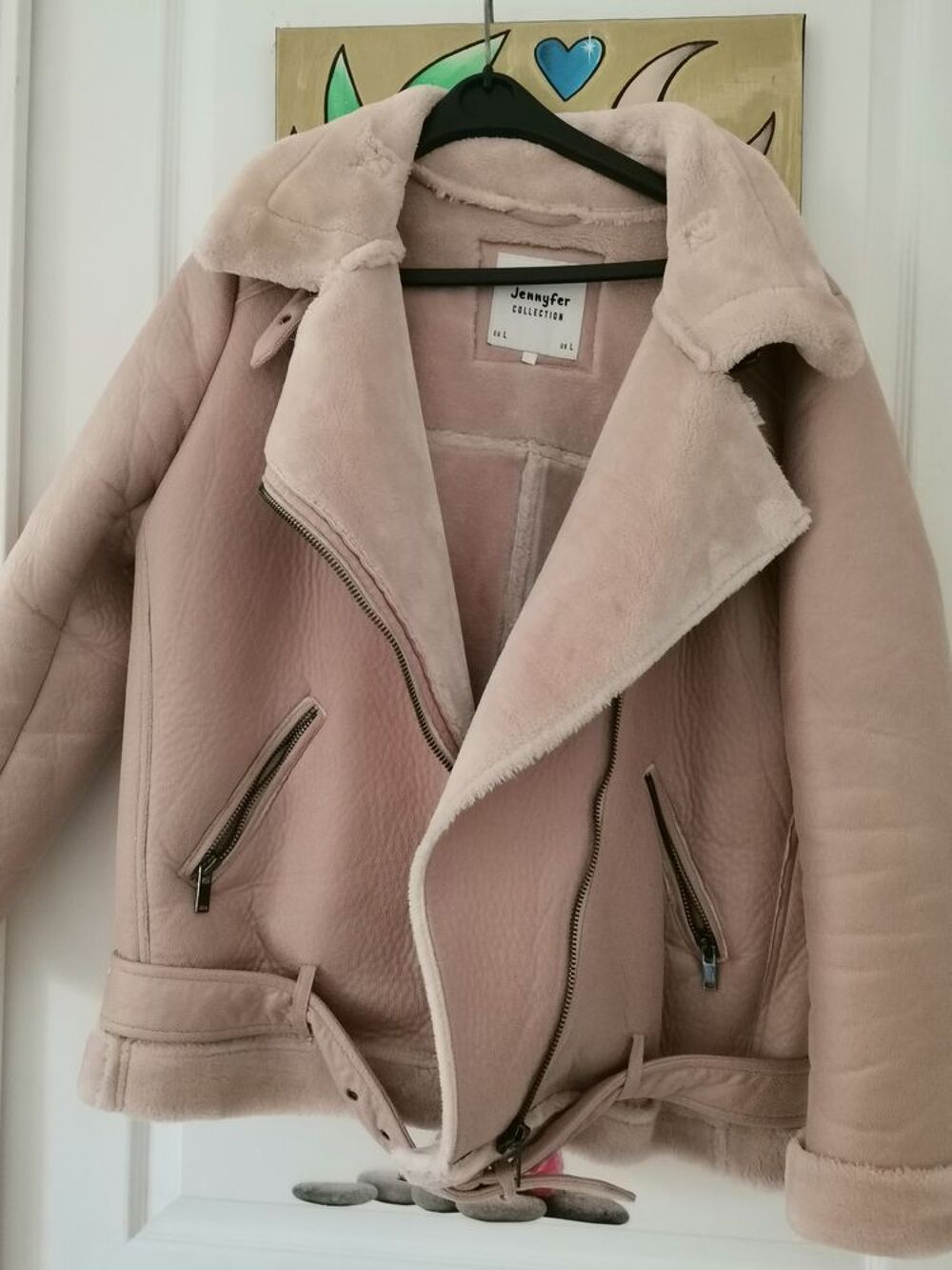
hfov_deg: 49.8
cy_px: 635
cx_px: 476
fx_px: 1027
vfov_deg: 63.4
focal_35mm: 28
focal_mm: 4.75
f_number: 1.8
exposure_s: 1/33.3
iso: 400
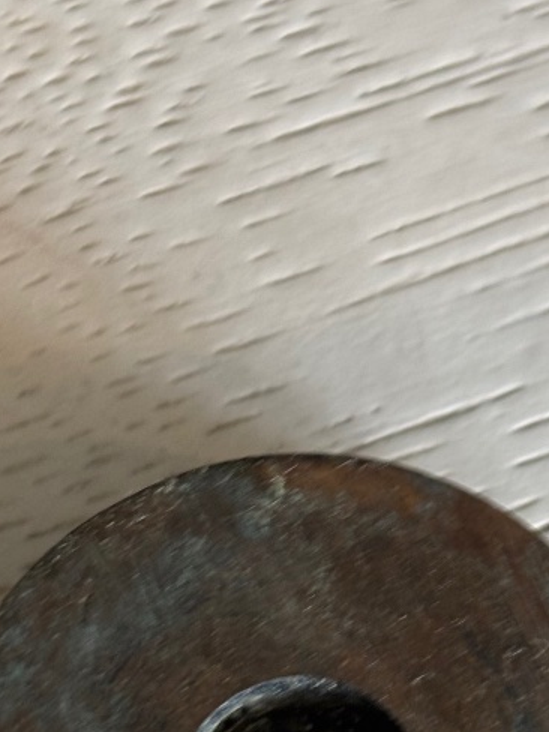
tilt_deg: -69.9
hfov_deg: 11.6
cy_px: 555
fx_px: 2707
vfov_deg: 15.3
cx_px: 290
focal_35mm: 128
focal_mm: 5.96
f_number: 1.6
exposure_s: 1/33
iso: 125
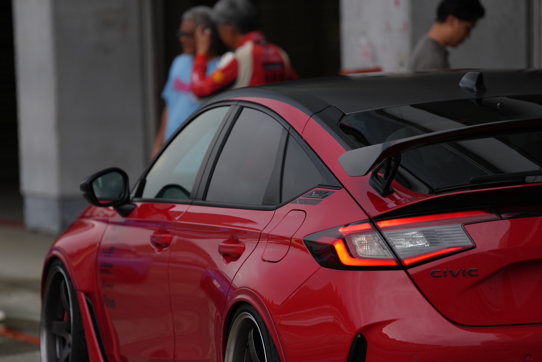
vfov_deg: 6.5
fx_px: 3191
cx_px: 263
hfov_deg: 9.7
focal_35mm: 212
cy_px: 190
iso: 100
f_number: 3.2
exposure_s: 1/320
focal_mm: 200
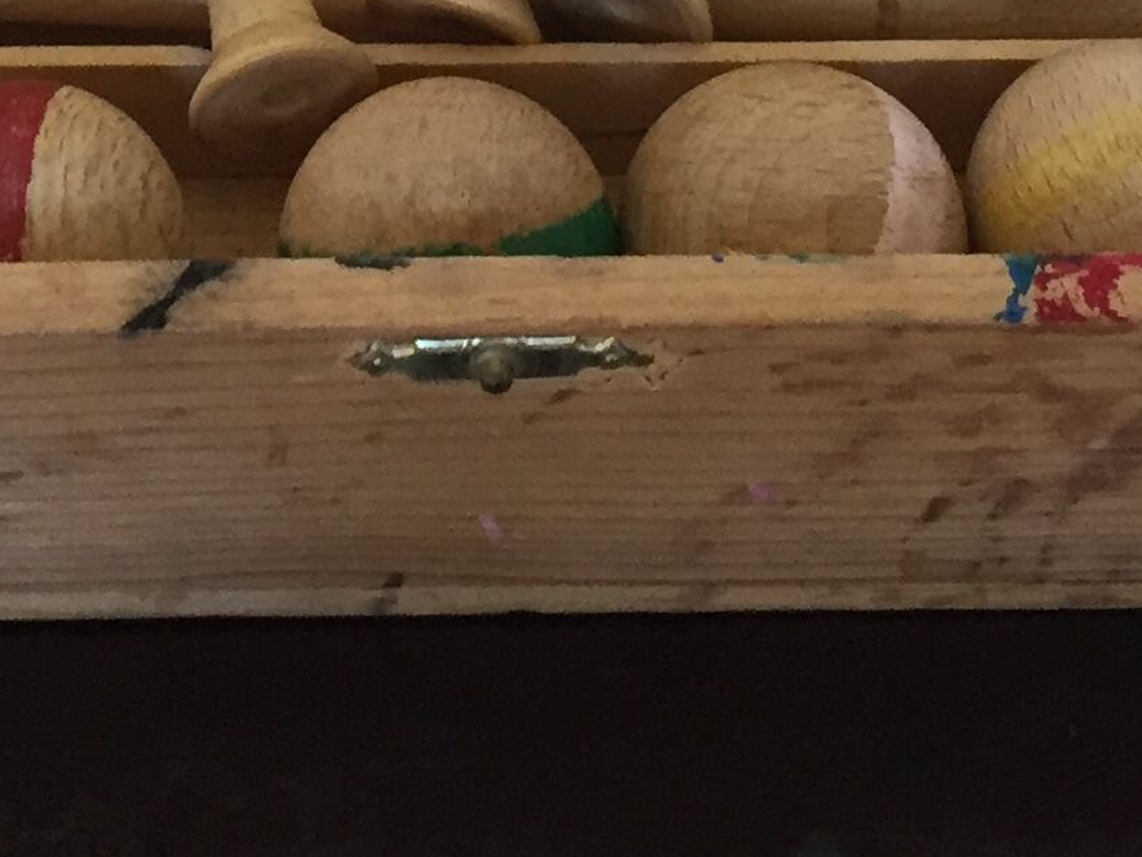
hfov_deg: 17.2
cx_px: 432
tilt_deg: -35.8
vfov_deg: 11.7
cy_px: -820
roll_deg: -1.4
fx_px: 3762
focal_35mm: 114
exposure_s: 1/33
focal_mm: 4.15
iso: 160
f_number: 2.2
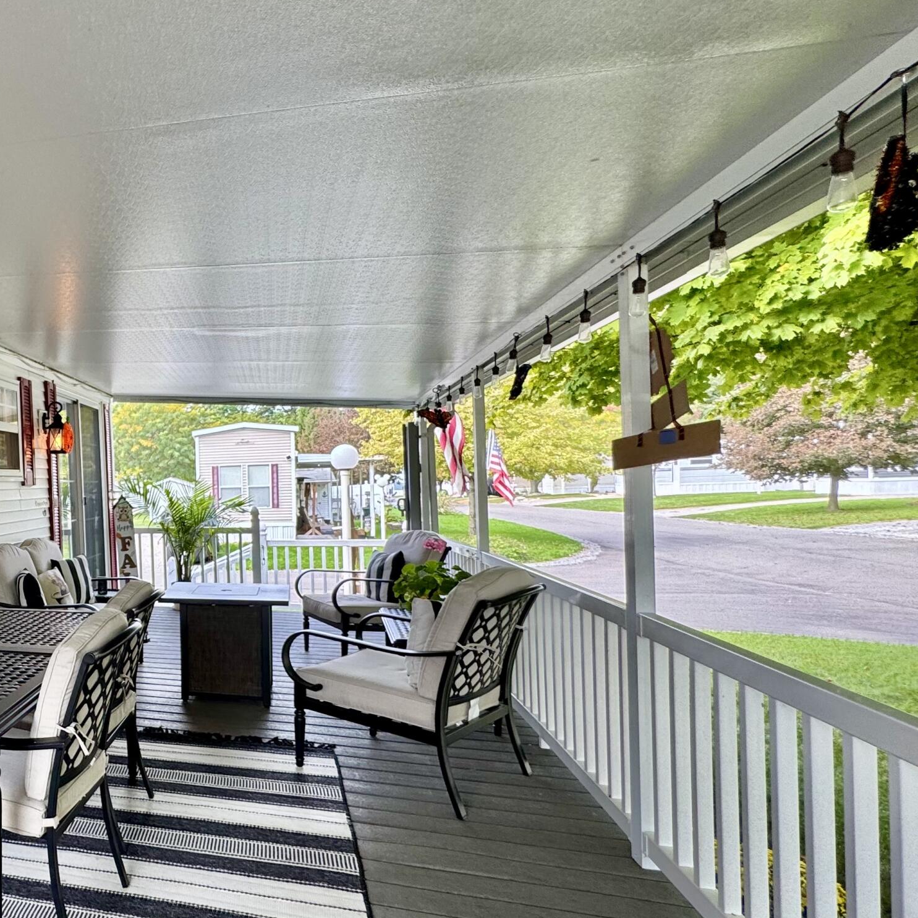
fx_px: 750
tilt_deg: -1.7
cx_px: -2
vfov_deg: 62.7
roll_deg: +1.7
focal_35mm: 25
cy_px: 511
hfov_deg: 50.7
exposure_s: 1/138
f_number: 2.2
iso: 40
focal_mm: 2.22
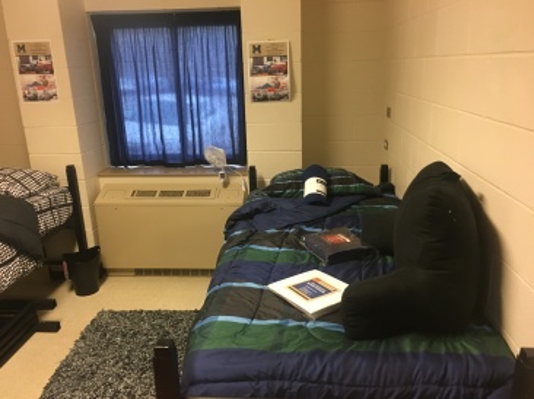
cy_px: 200
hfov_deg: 61.7
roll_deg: +3.9
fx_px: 447
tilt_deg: -15.7
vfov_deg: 48.2
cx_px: 267
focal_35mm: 29
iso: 125
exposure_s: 1/30
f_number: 2.2
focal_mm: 4.15
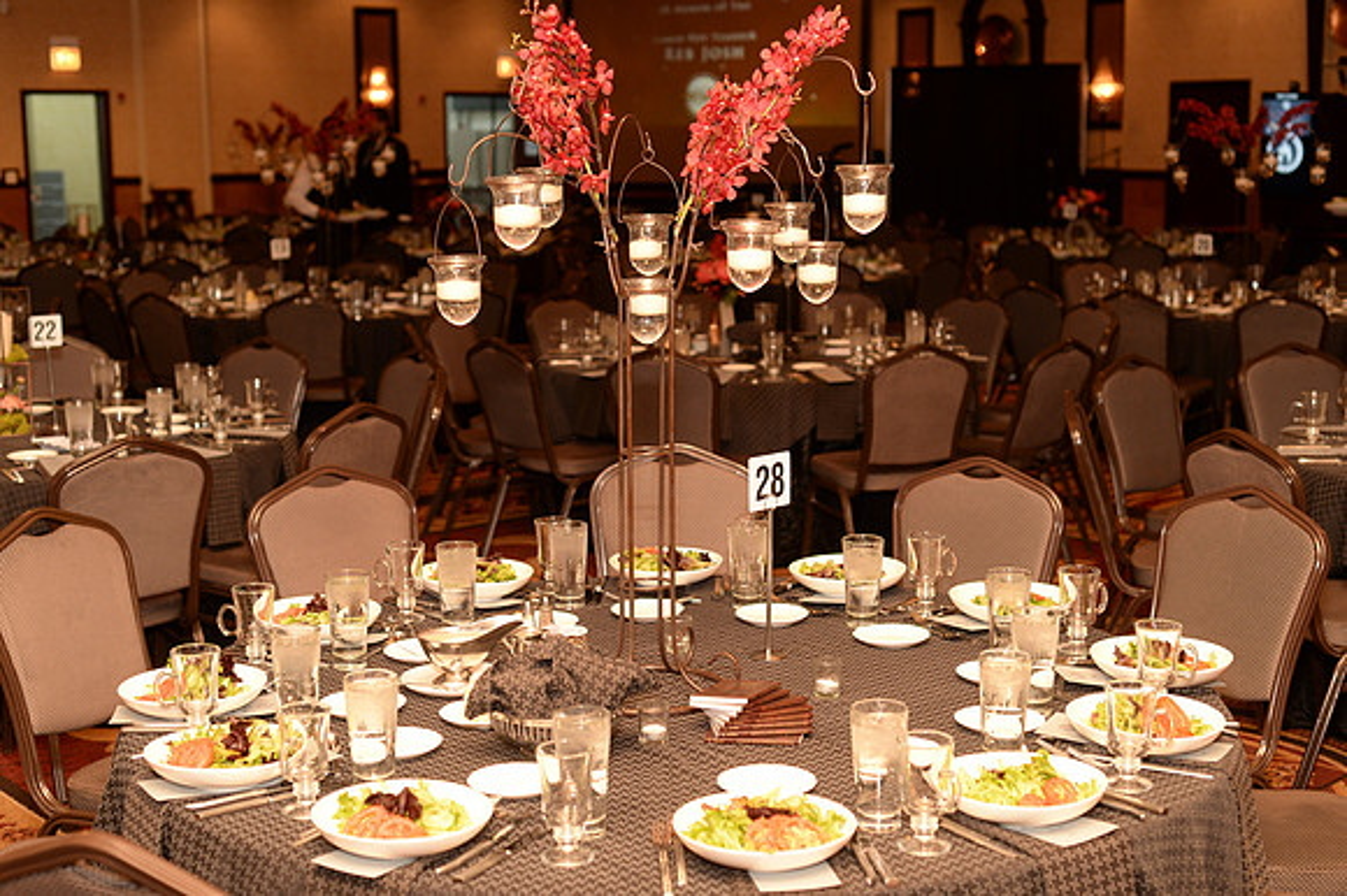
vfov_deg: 27.0
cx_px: 674
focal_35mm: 50
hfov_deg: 39.6
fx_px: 1870
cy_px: 448
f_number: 4.5
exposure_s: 1/160
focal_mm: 50
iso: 1000
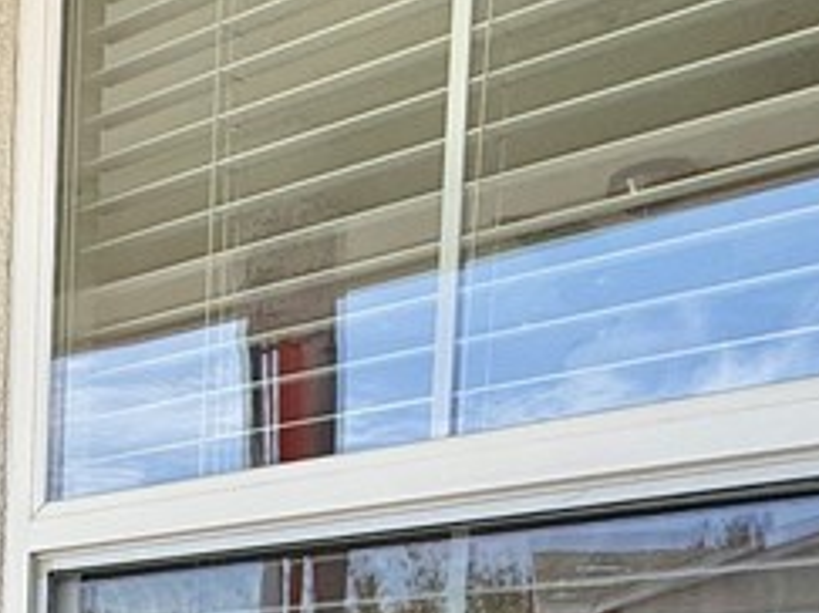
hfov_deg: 28.6
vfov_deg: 21.0
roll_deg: -3.0
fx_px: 1395
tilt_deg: -4.0
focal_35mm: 59
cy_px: 923
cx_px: -152
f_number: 2.2
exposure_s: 1/465
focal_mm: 2.22
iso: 64
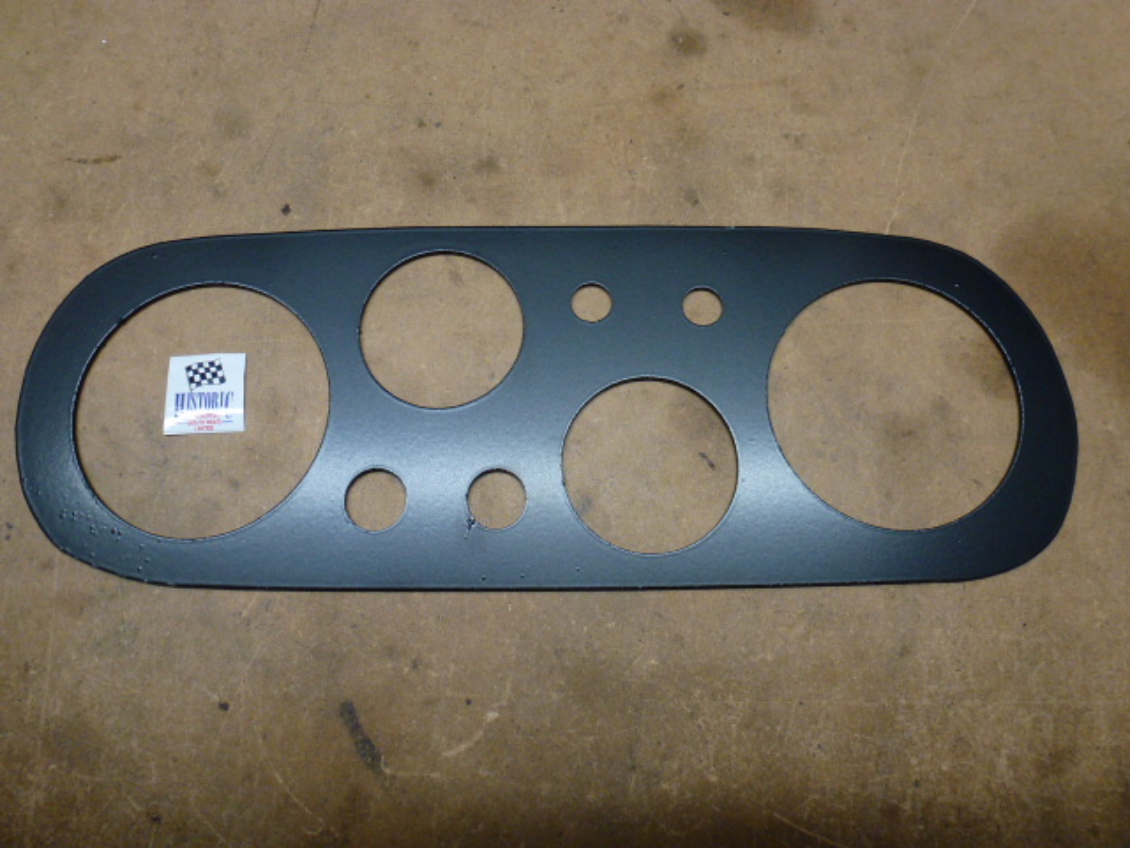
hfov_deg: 71.6
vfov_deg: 56.8
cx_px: 565
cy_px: 424
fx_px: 783
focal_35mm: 24
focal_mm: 4.3
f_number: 3.3
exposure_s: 1/60
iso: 200
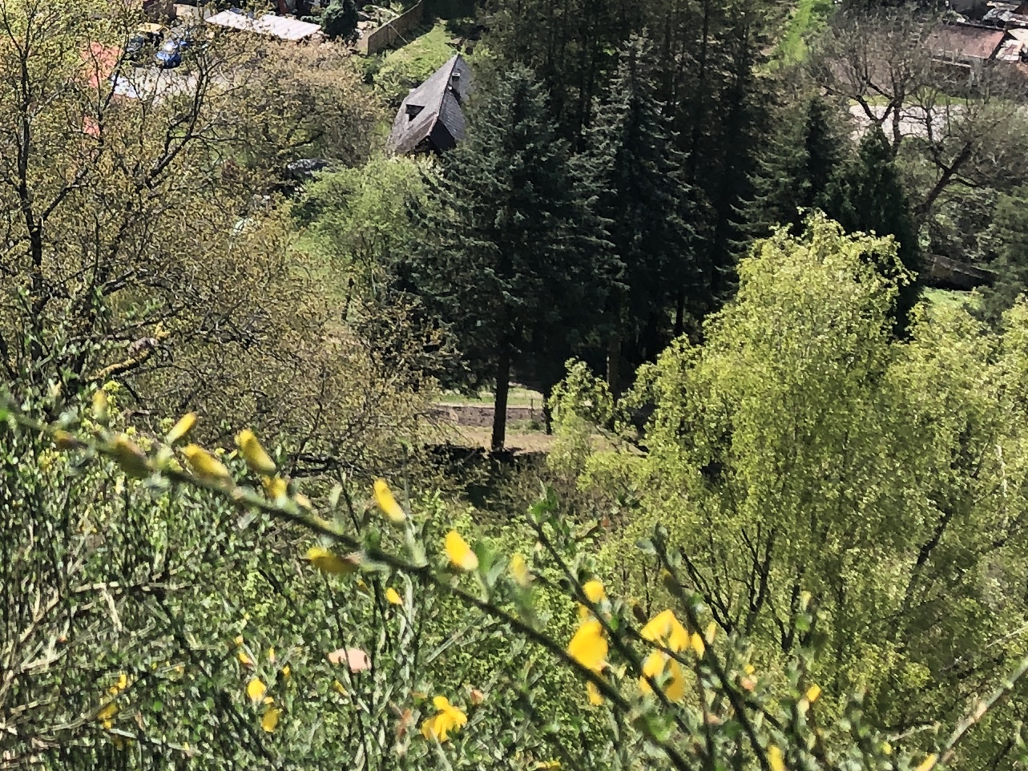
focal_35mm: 88
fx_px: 2613
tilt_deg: -16.4
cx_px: -180
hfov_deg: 20.9
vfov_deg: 16.2
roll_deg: +2.2
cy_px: -115
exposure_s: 1/906
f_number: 1.8
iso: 20
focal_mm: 3.99
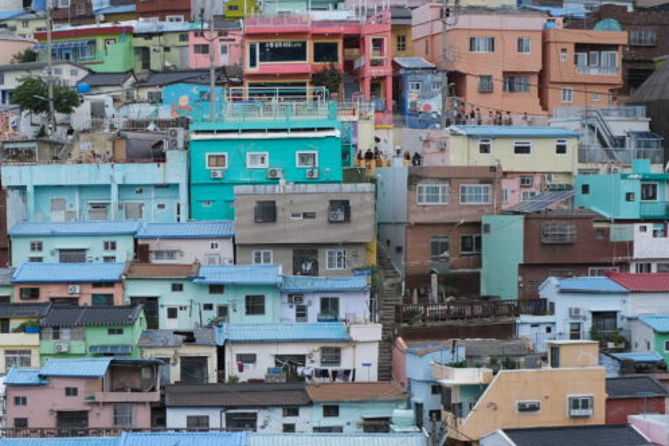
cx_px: 69
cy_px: 385
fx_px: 2025
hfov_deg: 18.5
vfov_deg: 12.5
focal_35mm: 109
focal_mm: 35
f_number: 4.5
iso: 160
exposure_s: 1/640
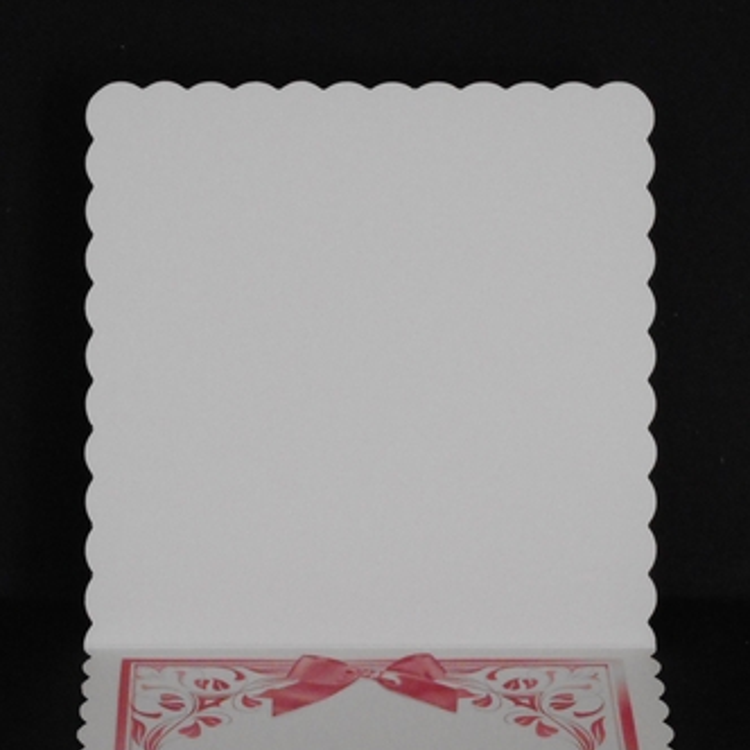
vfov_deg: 14.3
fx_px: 2991
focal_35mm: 122
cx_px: 372
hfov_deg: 14.3
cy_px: 506
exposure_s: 1/60
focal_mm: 18.2
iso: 560
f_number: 5.8
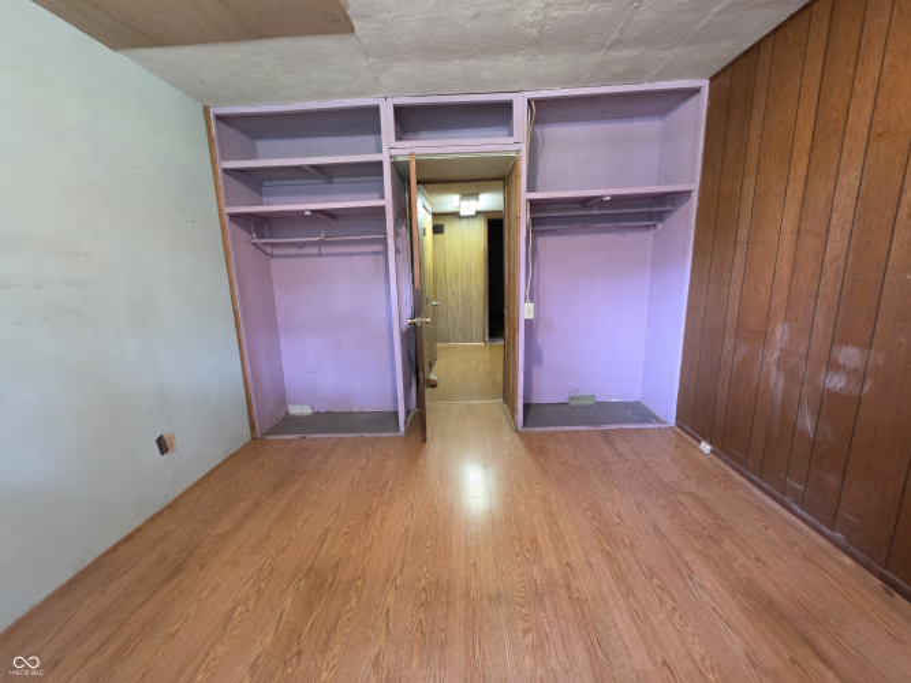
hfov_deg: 106.2
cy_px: 342
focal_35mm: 13
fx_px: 342
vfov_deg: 89.9
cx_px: 456
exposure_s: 1/60
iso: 500
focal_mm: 2.2
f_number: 1.9
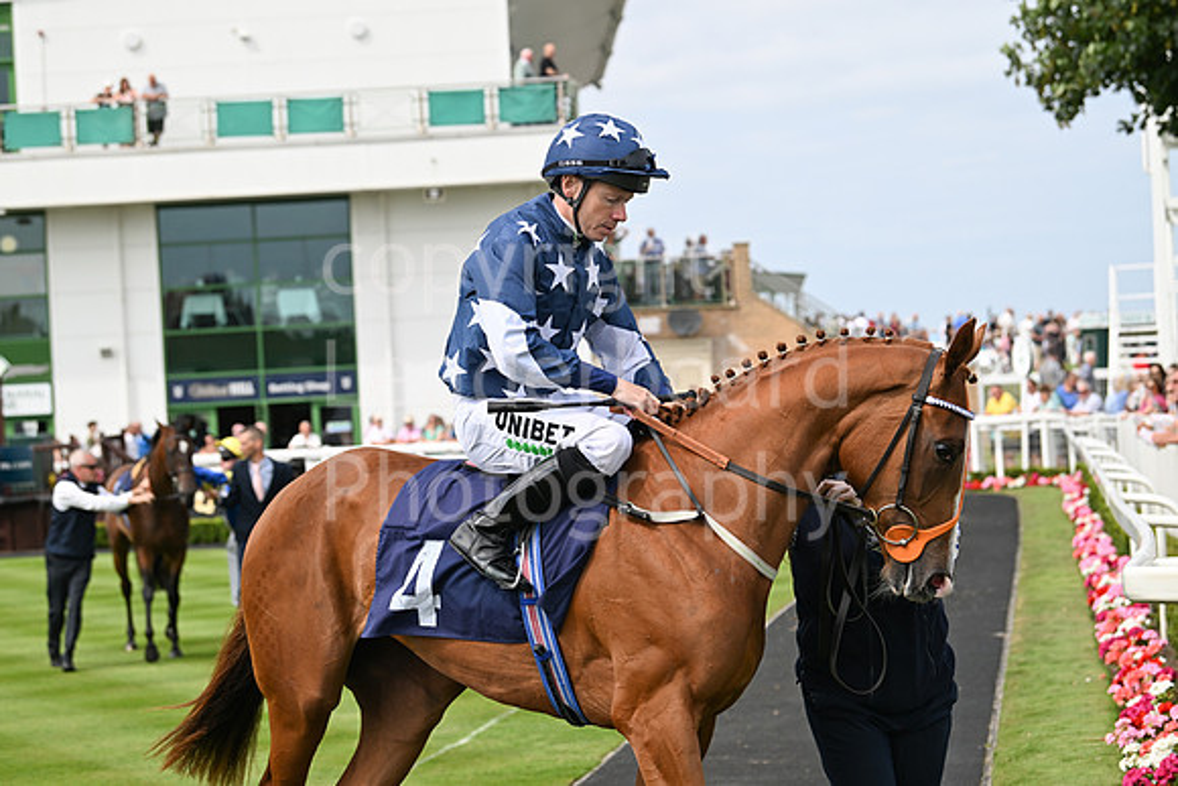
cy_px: 393
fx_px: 2815
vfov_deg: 15.9
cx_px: 589
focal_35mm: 86
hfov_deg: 23.6
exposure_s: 1/2500
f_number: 4.5
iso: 400
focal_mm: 86
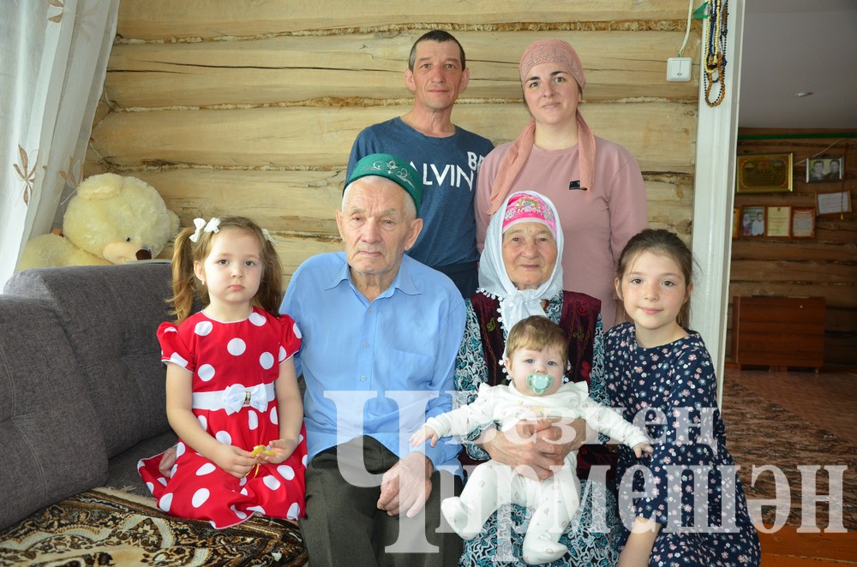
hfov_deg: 59.6
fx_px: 748
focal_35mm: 32
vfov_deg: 41.5
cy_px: 284
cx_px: 428
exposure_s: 1/60
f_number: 3.8
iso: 800
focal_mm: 21
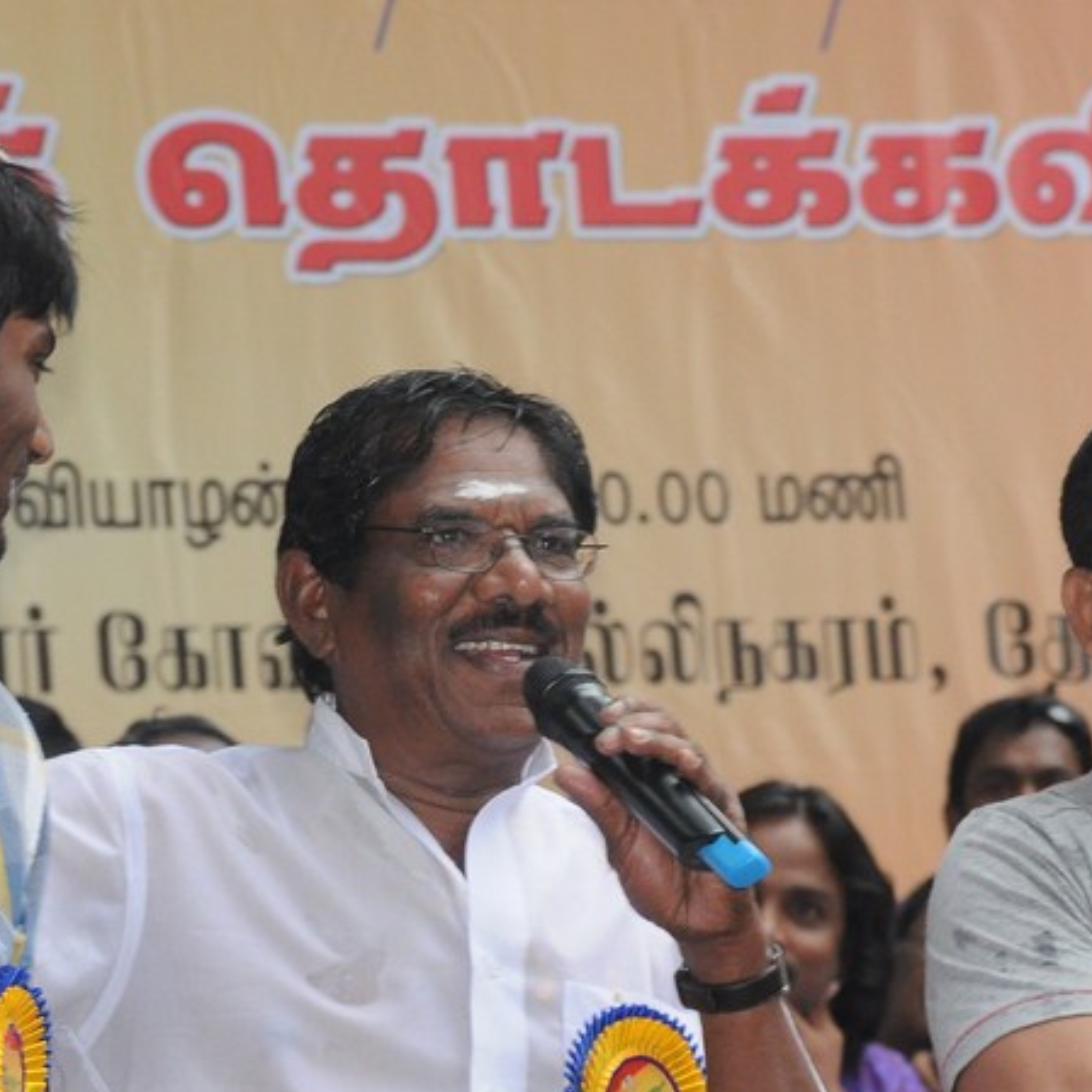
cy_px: 778
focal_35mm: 305
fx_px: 10884
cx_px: 474
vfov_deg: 5.7
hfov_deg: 5.7
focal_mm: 105
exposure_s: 1/125
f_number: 11
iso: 1250
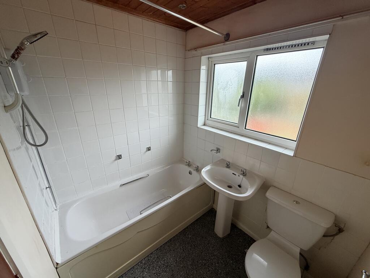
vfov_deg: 85.7
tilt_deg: -20.1
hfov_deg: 102.1
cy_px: 139
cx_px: 185
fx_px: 150
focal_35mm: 14
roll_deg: -1.6
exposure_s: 1/121
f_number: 2.2
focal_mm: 2.22
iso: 100
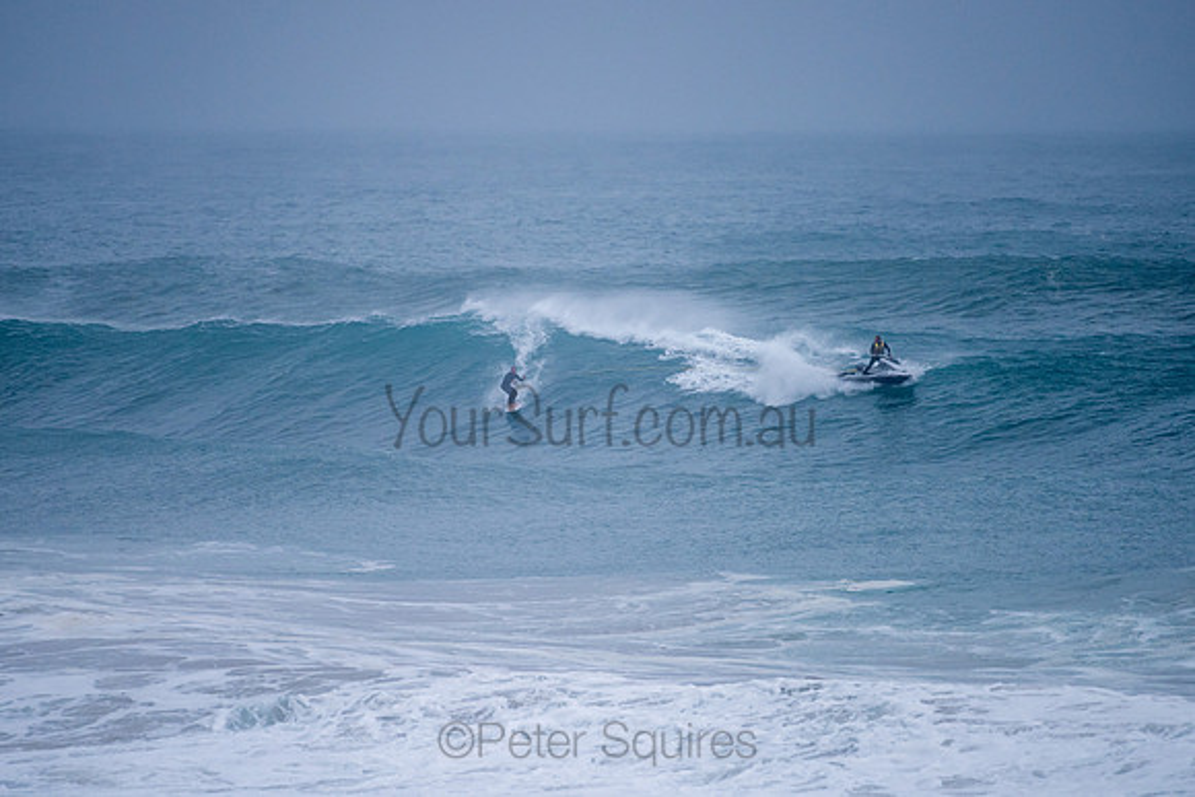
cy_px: 368
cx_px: 574
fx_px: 20359
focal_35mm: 613
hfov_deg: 3.4
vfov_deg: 2.2
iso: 450
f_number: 5.6
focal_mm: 500
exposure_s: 1/1250
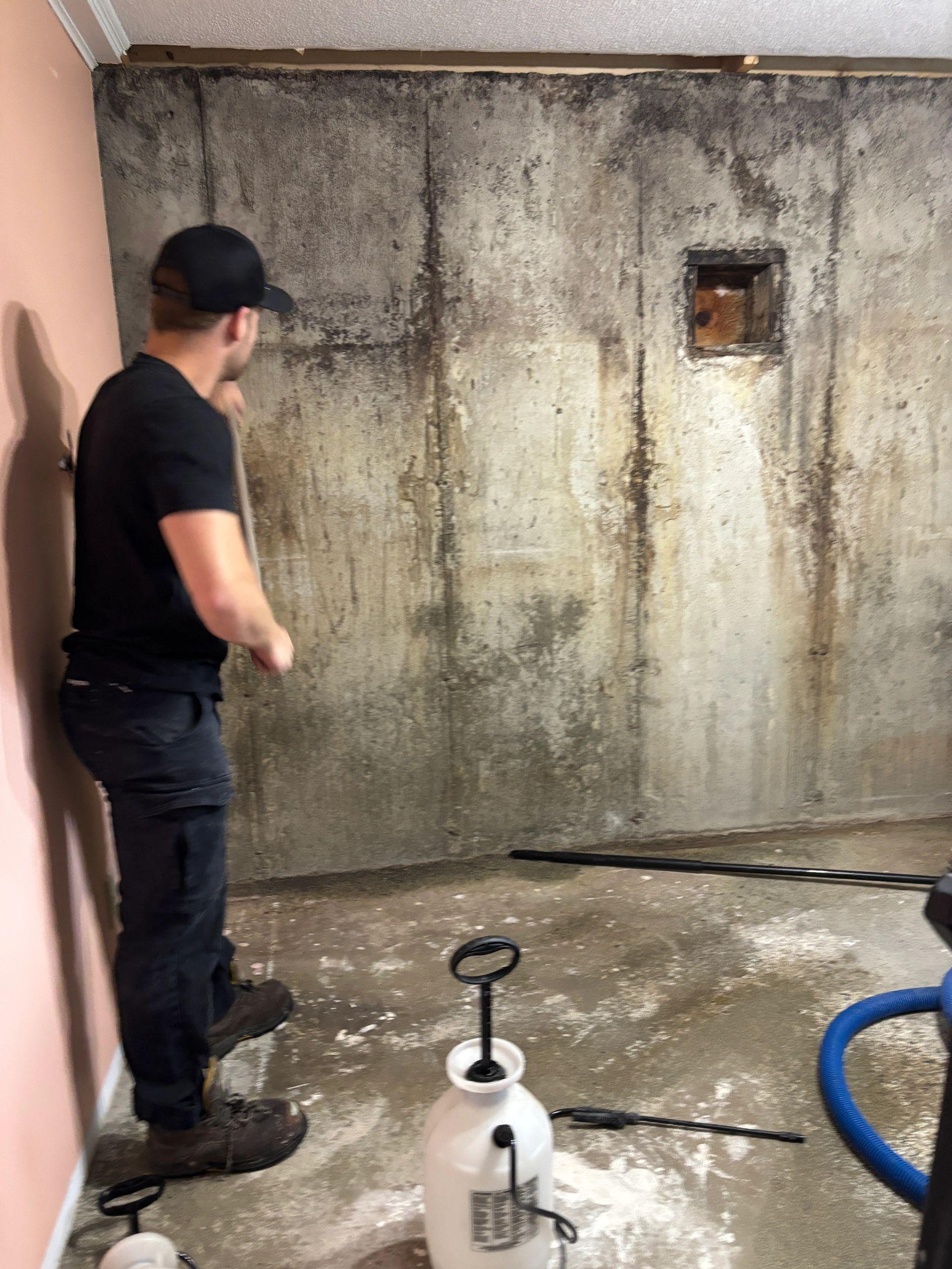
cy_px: 634
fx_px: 953
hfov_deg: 53.1
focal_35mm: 26
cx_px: 476
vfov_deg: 67.3
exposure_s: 1/40
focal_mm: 5.96
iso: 400
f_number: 1.6
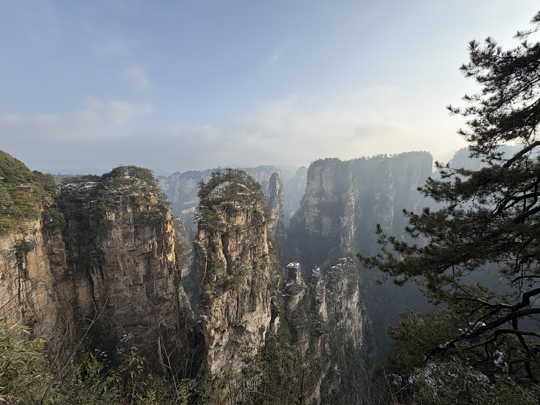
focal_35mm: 14
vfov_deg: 85.7
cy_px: 202
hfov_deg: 102.1
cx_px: 270
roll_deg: +0.7
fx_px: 218
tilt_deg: -7.1
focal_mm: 2.22
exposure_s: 1/1178
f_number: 2.2
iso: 40
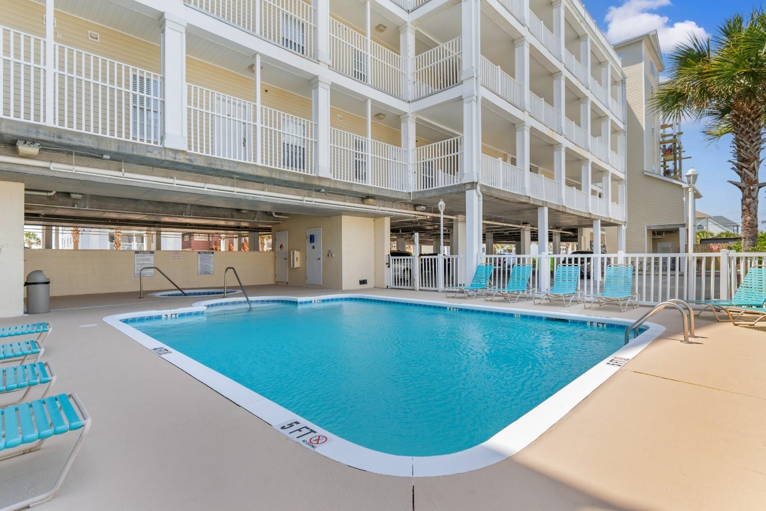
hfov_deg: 93.3
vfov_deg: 70.4
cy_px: 256
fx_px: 362
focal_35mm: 17
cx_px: 383
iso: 100
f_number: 5.6
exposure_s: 1/125
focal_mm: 11.5
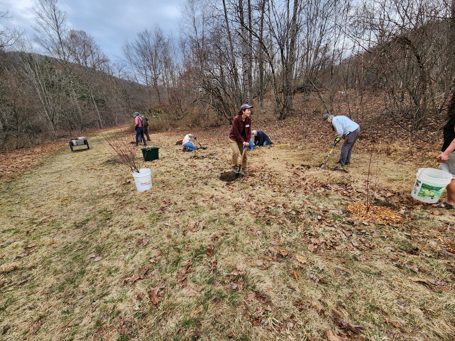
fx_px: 171
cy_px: 170
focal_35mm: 13
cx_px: 228
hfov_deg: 106.2
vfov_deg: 89.9
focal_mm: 2.2
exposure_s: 1/541
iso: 50
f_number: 2.2
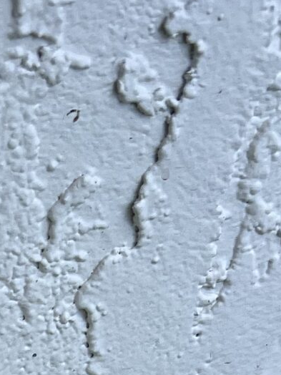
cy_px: 728
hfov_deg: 10.4
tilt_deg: -45.6
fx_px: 1375
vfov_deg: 13.5
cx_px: -335
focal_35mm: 127
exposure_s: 1/1311
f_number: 1.5
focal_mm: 5.7
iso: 50
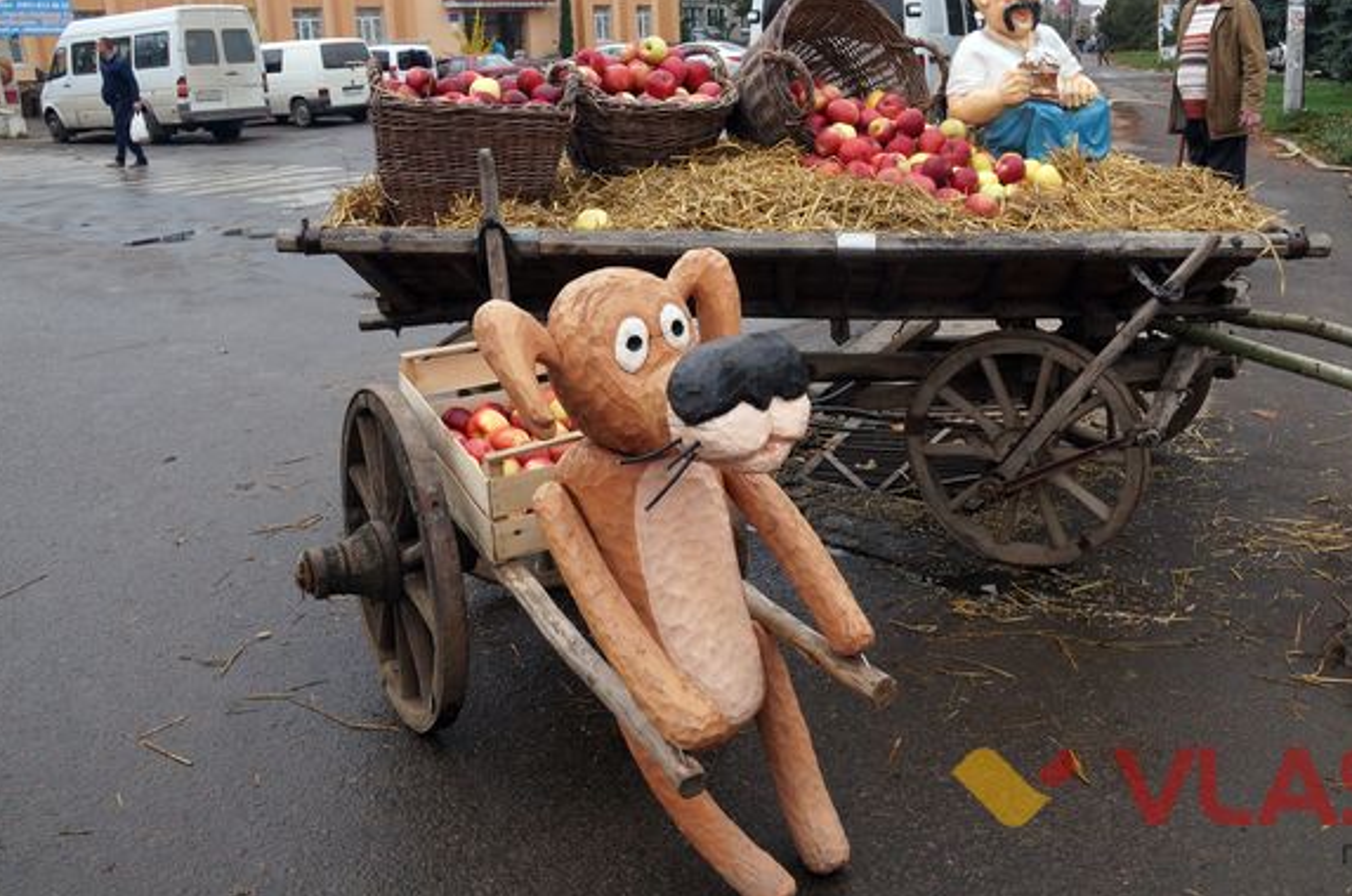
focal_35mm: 33
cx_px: 809
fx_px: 1237
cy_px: 468
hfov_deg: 56.9
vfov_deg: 39.8
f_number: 7.1
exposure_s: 1/250
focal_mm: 18
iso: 800
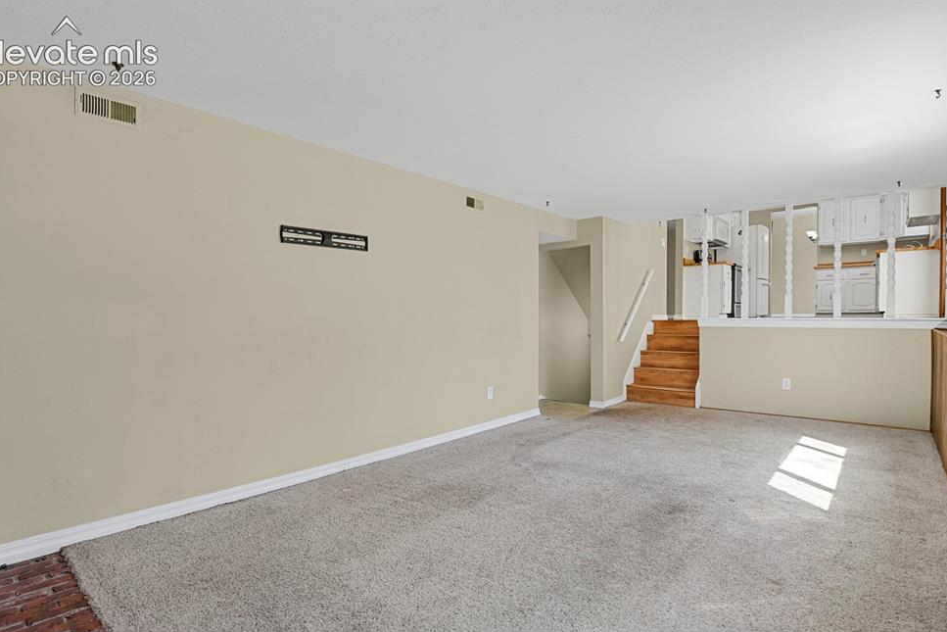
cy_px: 333
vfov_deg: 67.4
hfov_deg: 90.0
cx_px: 468
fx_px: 474
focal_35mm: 18
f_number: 8
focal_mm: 17
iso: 250
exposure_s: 1.6
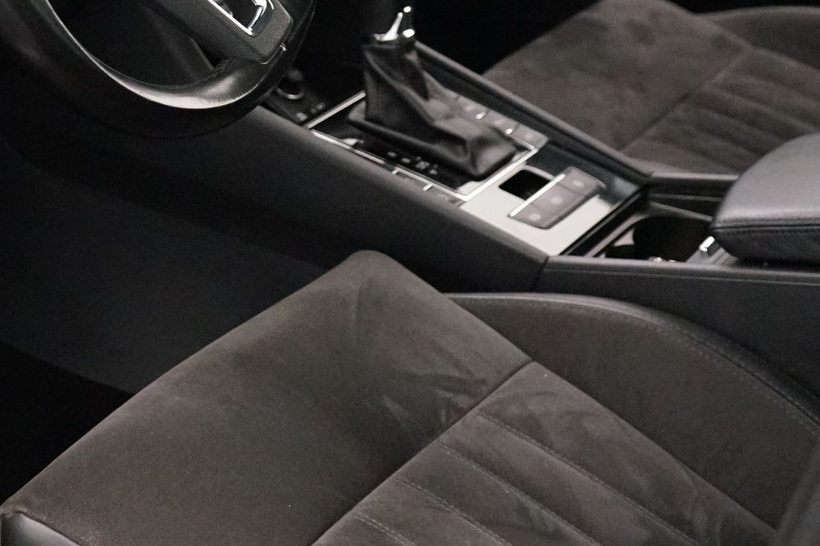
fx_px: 2186
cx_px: 92
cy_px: 35
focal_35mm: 96
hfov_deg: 20.8
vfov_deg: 14.1
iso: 6400
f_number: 4
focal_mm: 39
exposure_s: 1/125
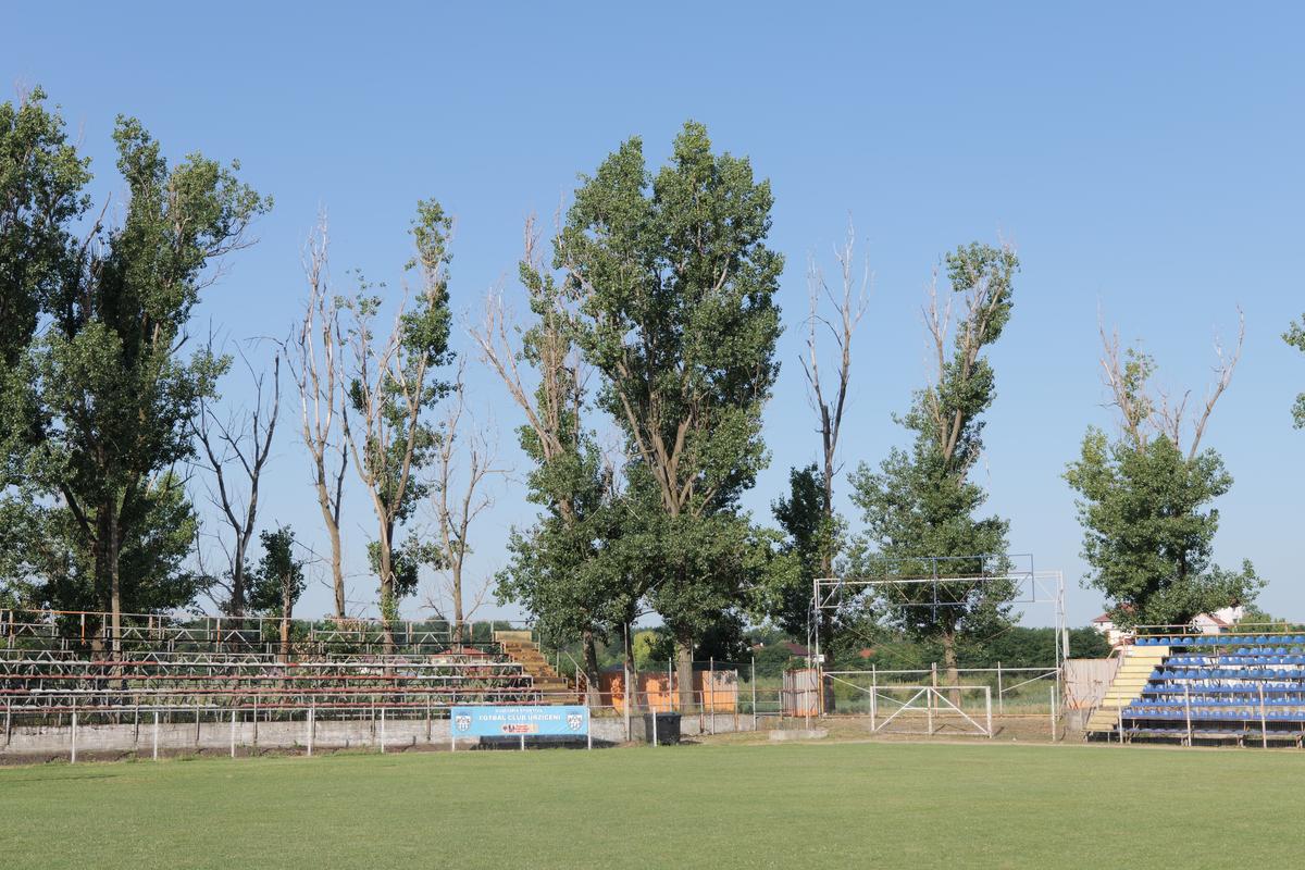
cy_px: 435
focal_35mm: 44
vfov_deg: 30.5
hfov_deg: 44.5
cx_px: 652
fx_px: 1595
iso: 80
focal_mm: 44
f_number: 4
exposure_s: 1/1000
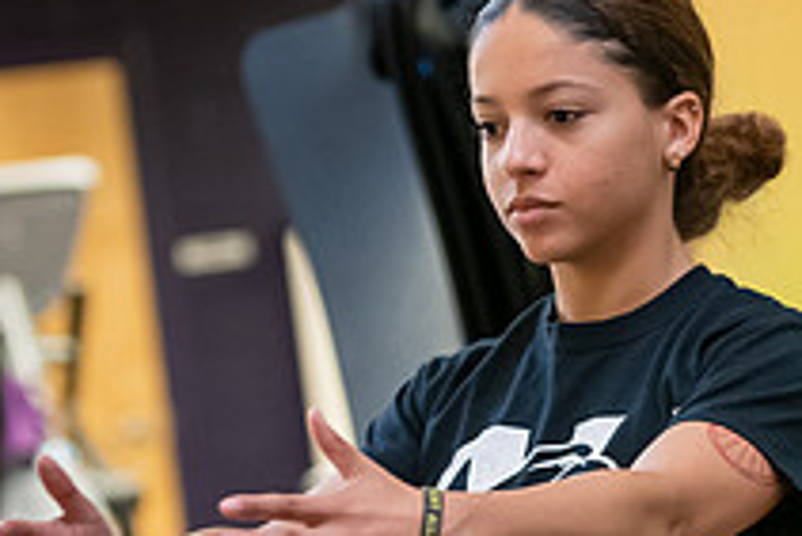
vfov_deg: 5.6
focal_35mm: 247
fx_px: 5506
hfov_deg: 8.3
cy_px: 435
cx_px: 764
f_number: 2.8
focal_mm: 90
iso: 2000
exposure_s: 1/160
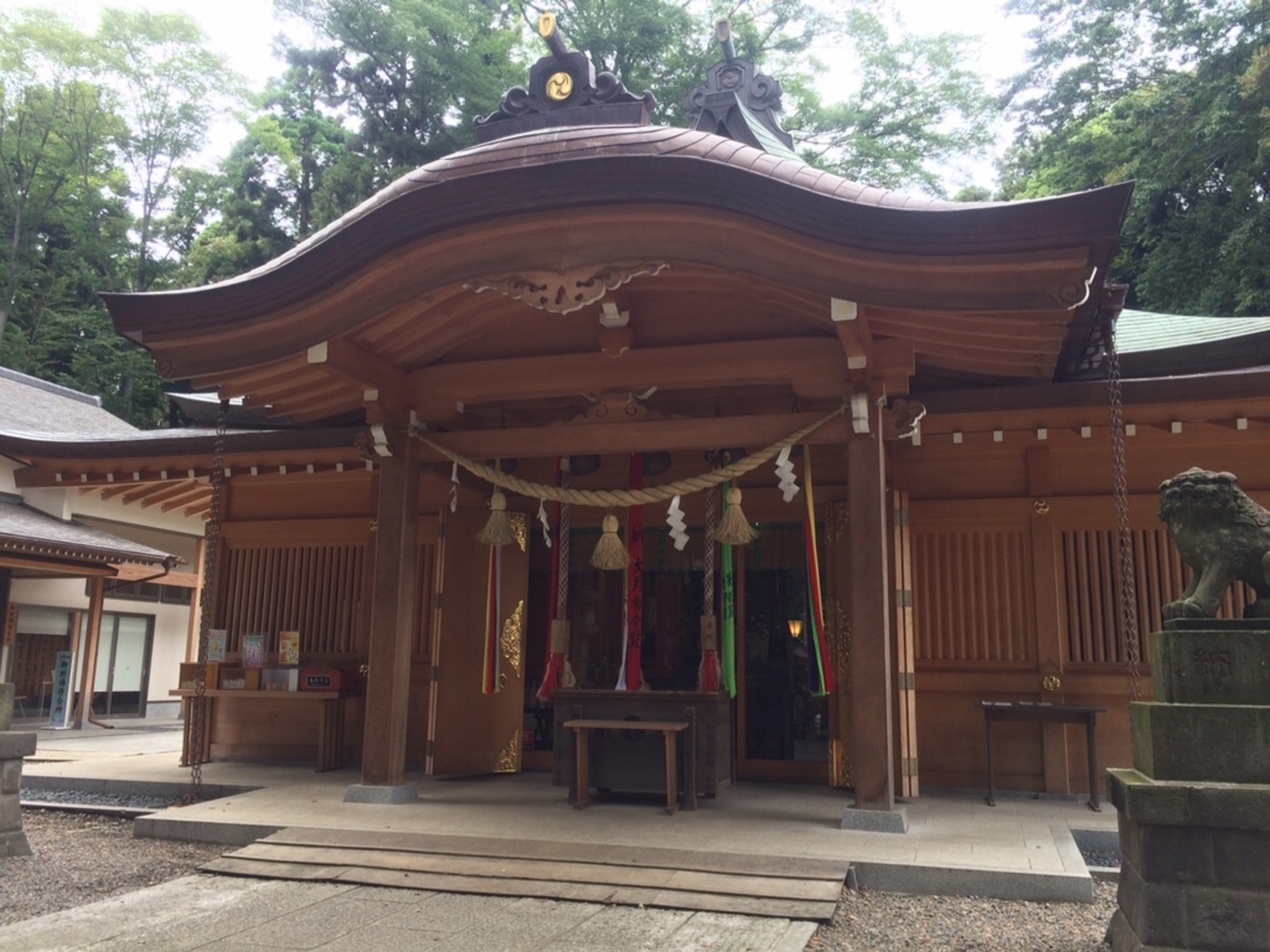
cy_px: 476
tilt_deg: +10.4
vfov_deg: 48.2
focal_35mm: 29
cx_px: 635
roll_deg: -0.6
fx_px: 1064
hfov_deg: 61.7
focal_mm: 4.15
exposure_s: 1/236
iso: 32
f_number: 2.2
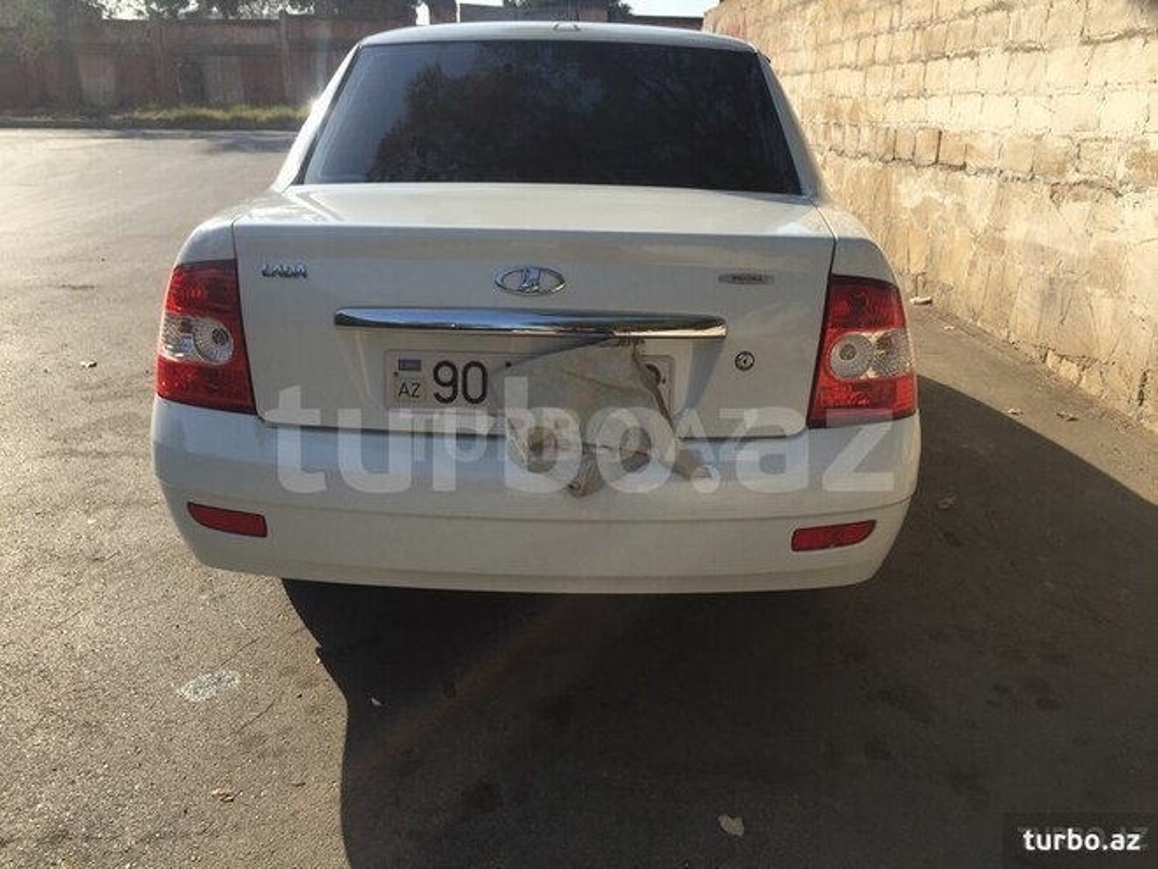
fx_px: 970
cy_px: 434
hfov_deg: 61.7
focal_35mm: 29
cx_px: 579
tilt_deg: -18.6
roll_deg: -3.6
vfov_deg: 48.2
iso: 32
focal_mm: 4.15
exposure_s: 1/1522
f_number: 2.2
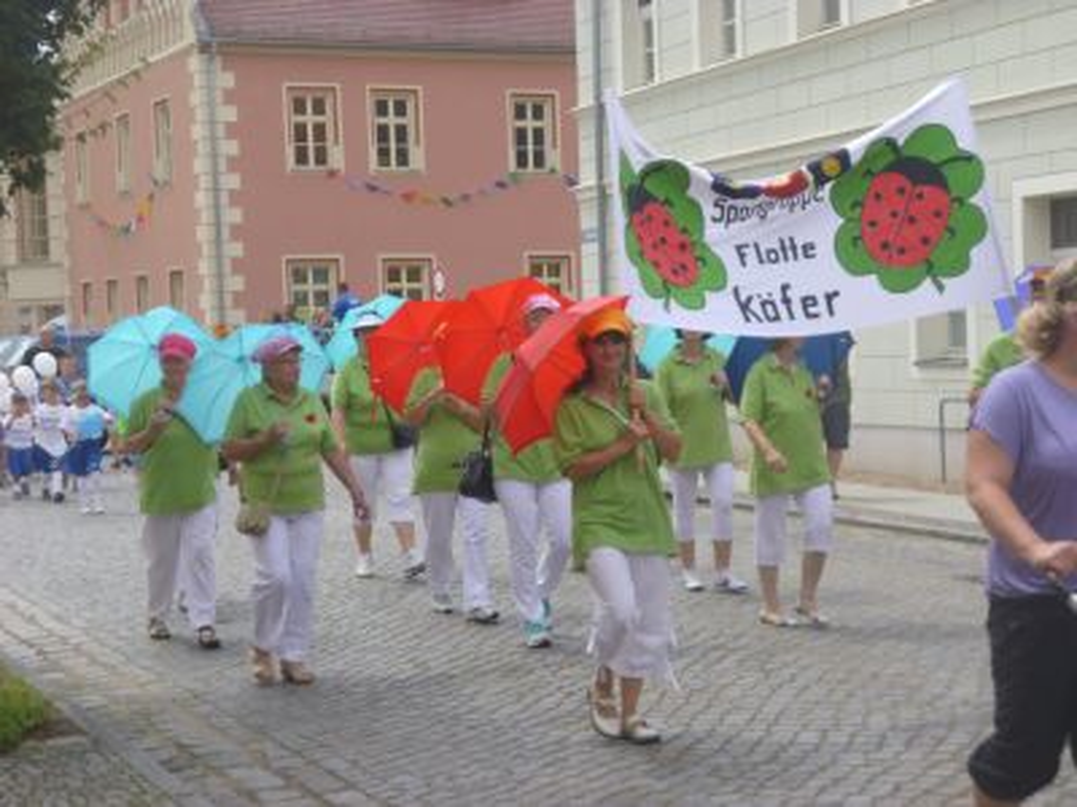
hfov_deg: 28.2
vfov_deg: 21.3
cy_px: 404
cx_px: 538
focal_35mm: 69
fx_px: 2147
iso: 100
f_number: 4.5
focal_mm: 12.3
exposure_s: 1/320
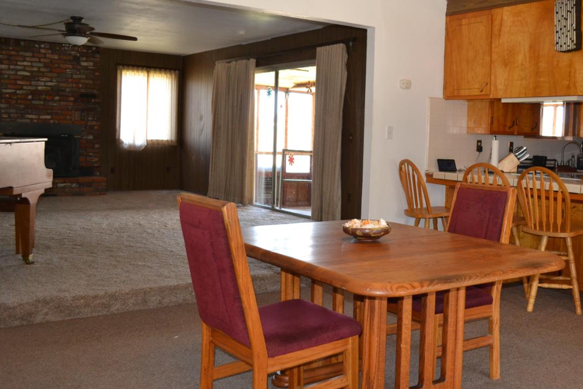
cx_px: 393
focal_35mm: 37
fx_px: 599
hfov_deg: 50.8
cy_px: 156
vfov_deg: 35.8
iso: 800
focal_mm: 18
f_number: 3.5
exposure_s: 1/60
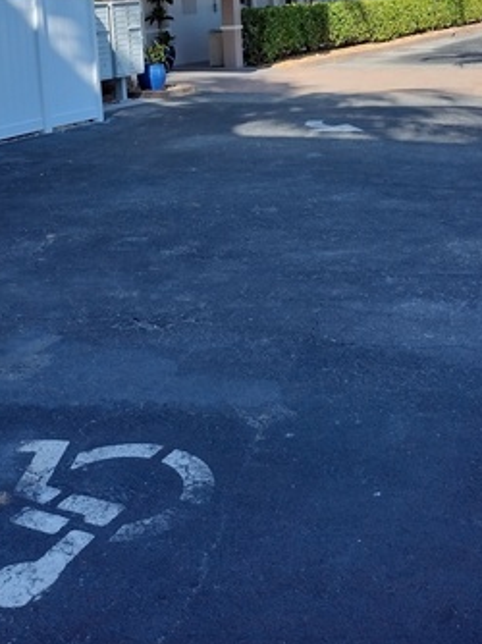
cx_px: 199
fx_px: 1004
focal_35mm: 54
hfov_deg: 27.0
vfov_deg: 34.1
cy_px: 97
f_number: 1.7
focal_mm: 4.71
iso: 100
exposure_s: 1/2056
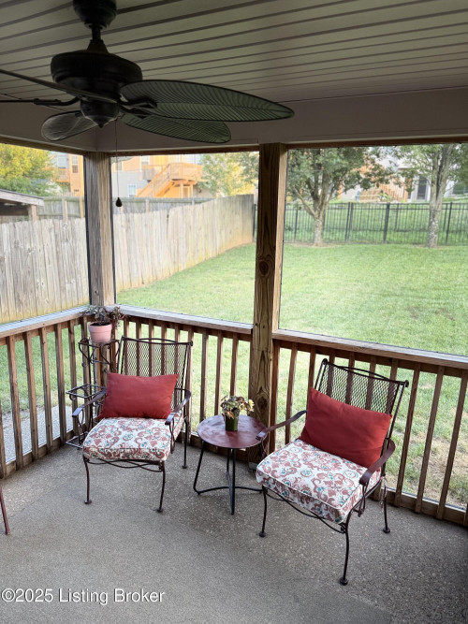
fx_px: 433
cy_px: 312
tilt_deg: -13.6
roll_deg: -1.7
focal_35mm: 24
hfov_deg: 56.8
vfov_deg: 71.6
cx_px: 234
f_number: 1.78
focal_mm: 6.76
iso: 160
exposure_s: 1/121
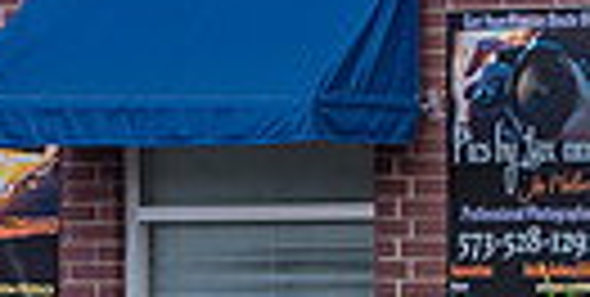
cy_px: 296
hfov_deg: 5.5
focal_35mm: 394
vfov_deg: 2.8
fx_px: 6016
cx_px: 1196
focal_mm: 55
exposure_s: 1/160
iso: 100
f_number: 6.3
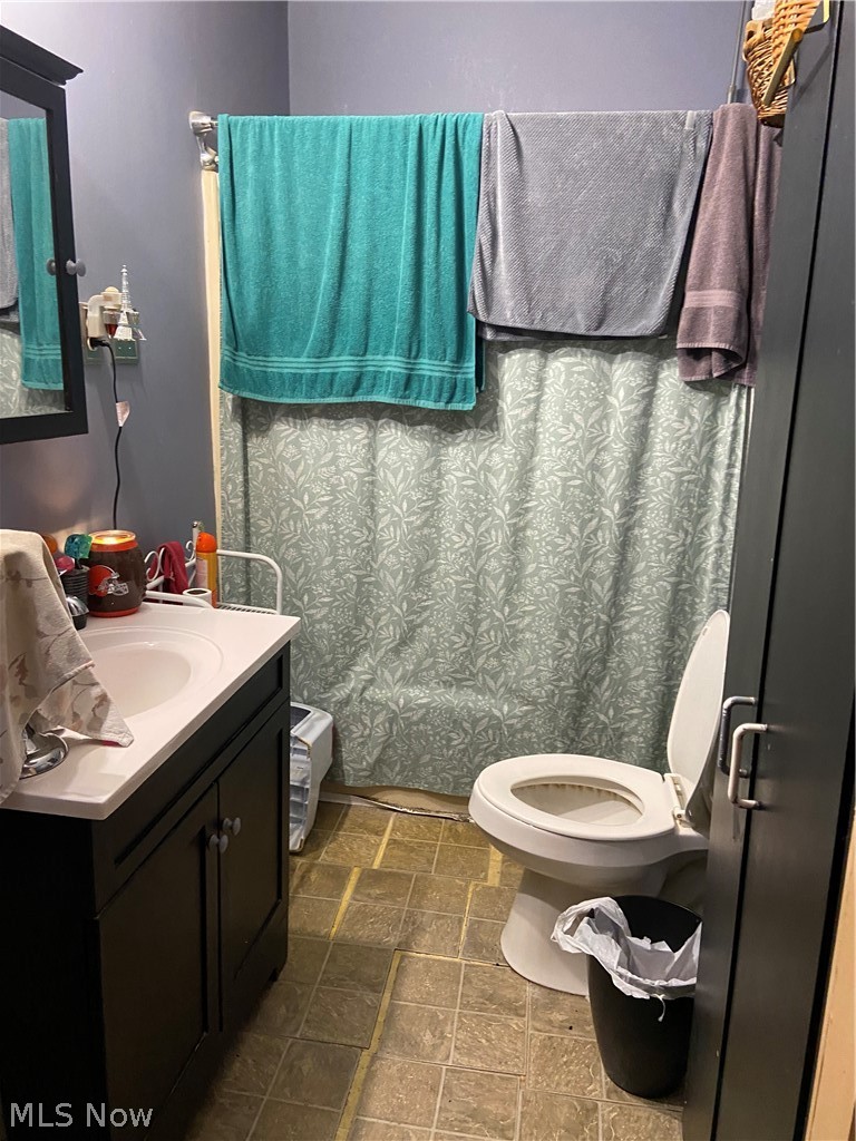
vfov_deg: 67.3
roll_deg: -0.1
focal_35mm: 26
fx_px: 857
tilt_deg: -13.1
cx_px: 428
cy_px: 570
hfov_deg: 53.1
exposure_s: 1/40
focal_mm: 4.25
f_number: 1.8
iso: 400
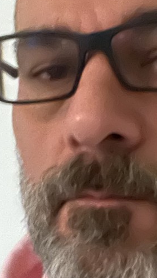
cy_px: 264
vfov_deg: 23.6
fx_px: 644
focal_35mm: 87
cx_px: 138
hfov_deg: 13.8
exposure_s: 1/15
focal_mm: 2.71
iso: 2000
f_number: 2.2
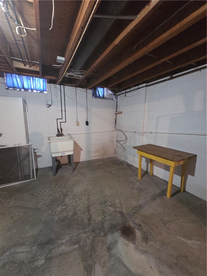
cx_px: 104
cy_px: 138
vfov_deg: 106.2
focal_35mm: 13
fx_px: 104
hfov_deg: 89.9
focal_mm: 2.2
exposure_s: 1/40
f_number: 2.2
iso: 1600
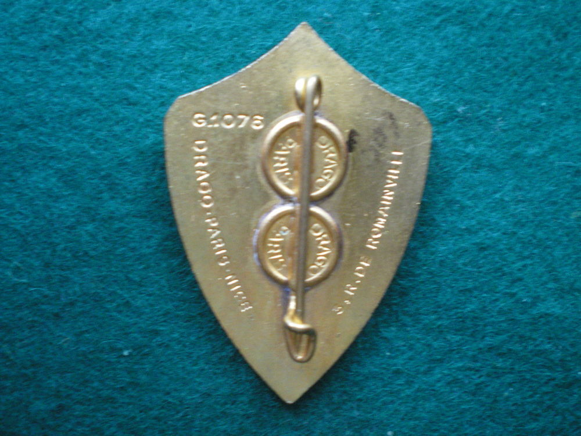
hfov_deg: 49.0
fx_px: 638
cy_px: 218
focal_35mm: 38
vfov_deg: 37.7
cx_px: 290
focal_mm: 6.3
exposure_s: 1/10
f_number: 3.1
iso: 400
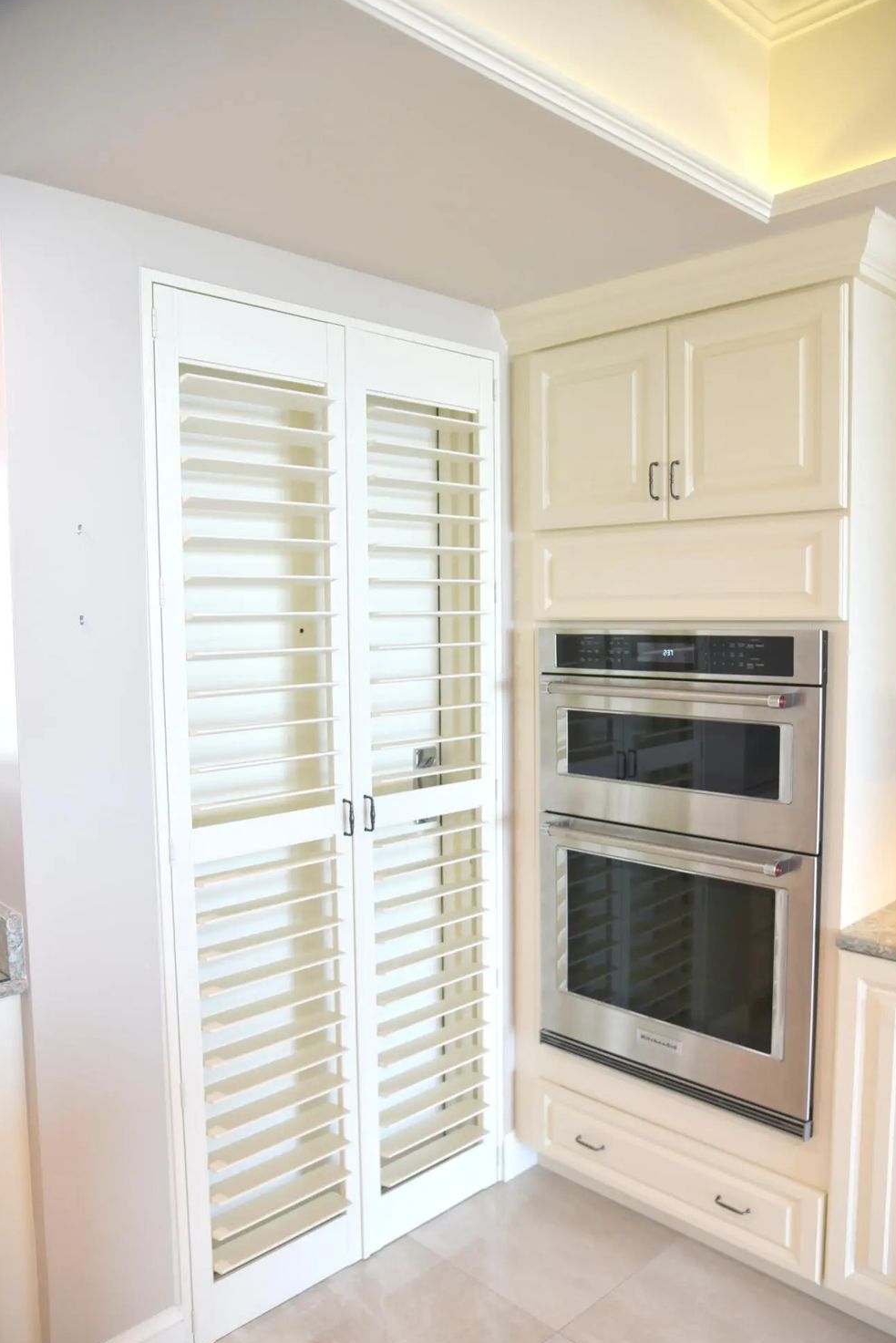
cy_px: 688
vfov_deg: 71.5
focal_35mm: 25
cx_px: 465
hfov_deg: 51.3
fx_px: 933
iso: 400
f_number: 4
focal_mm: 24
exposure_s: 1/60
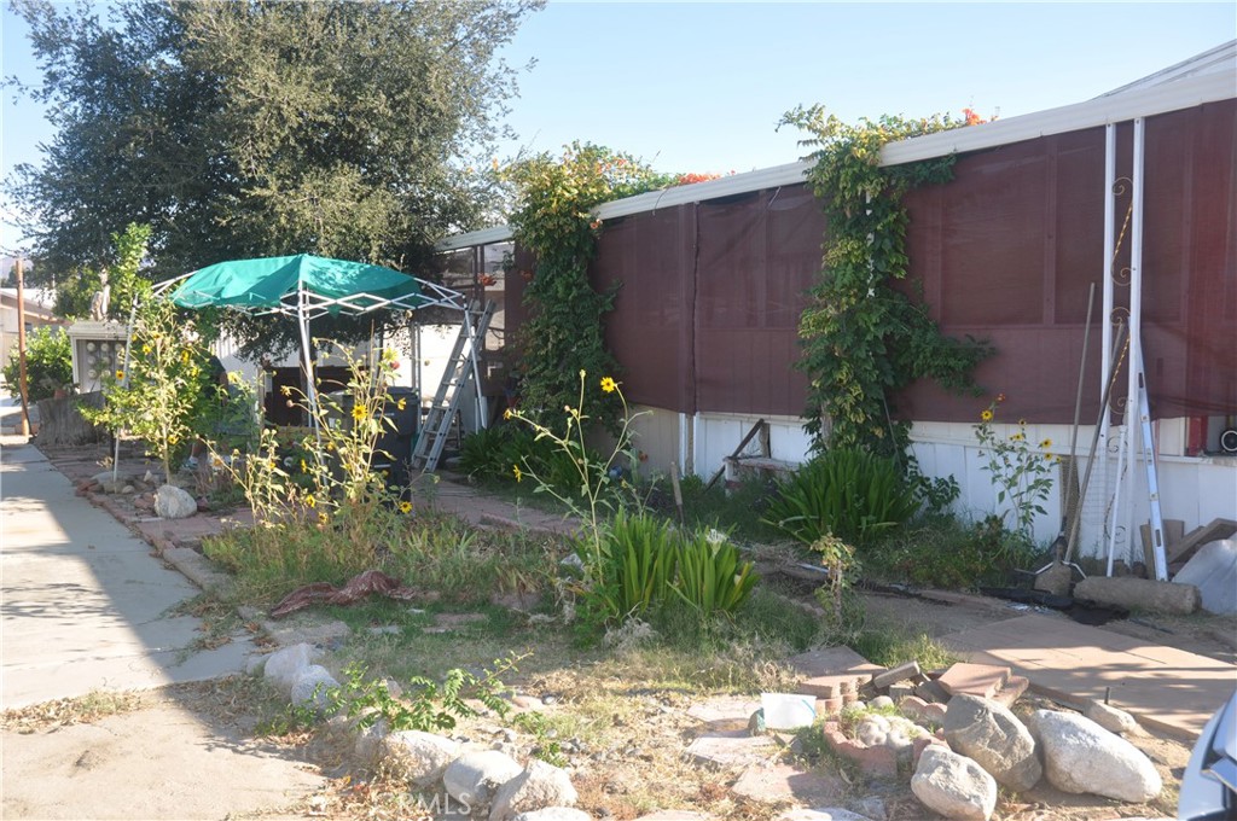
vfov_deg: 39.9
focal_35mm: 33
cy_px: 410
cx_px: 618
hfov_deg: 57.3
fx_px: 1132
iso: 200
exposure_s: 1/200
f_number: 5.6
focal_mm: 22
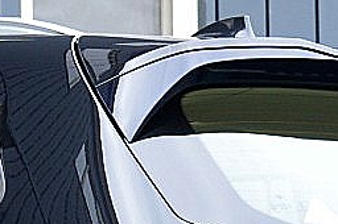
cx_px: -83
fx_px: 2860
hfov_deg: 6.7
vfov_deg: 4.4
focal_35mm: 305
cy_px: 499
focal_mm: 32
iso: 400
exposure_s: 1/125
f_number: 9
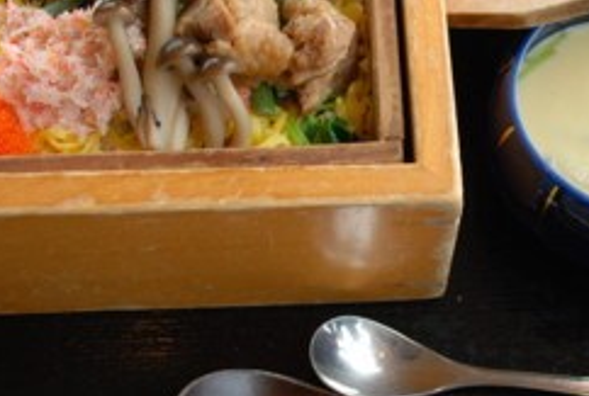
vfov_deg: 17.6
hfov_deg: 25.7
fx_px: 1280
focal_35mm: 78
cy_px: 170
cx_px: 416
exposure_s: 1/60
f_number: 4
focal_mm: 28
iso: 400
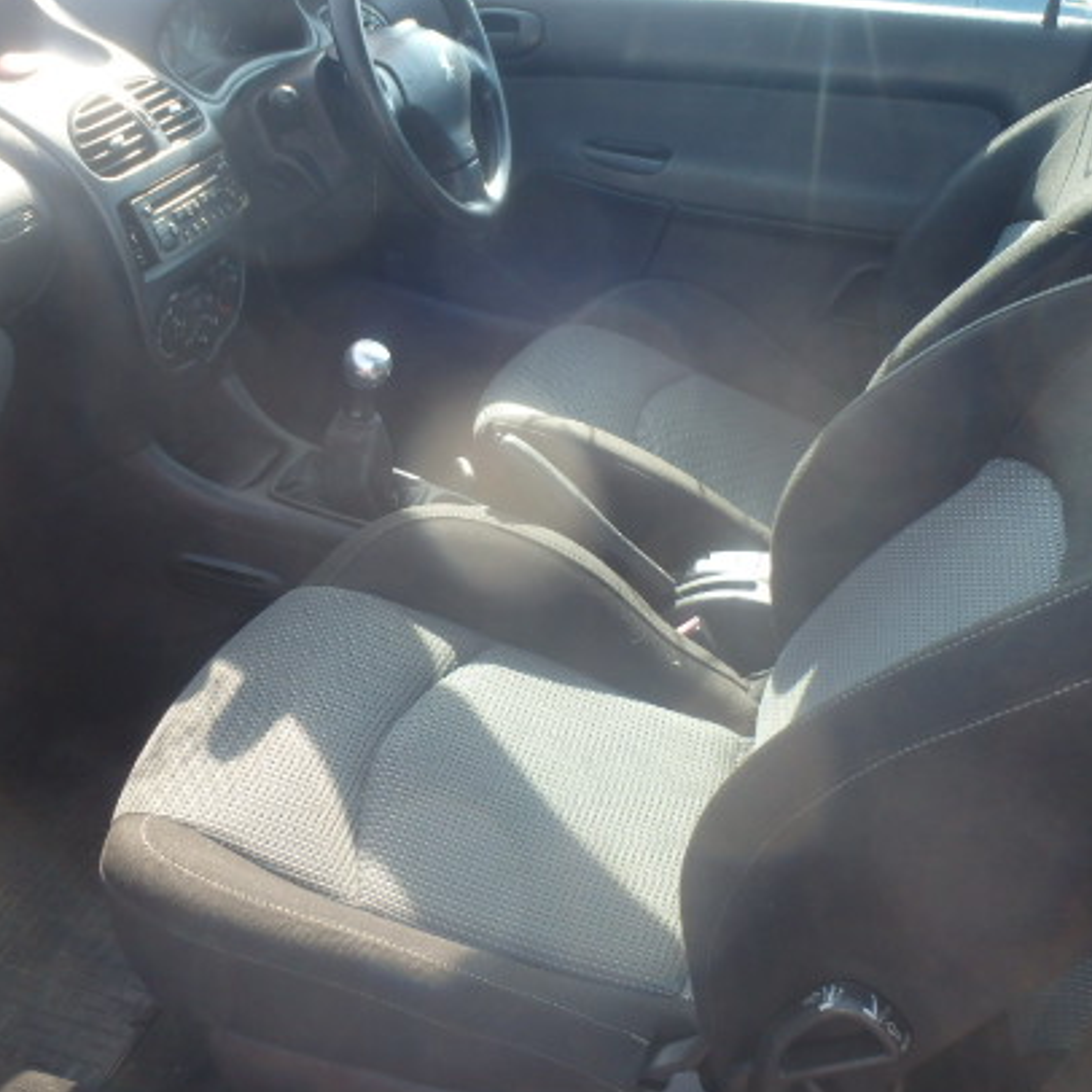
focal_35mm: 39
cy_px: 498
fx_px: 1392
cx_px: 533
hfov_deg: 42.8
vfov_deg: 42.8
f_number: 3.9
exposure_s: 1/100
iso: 125
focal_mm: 5
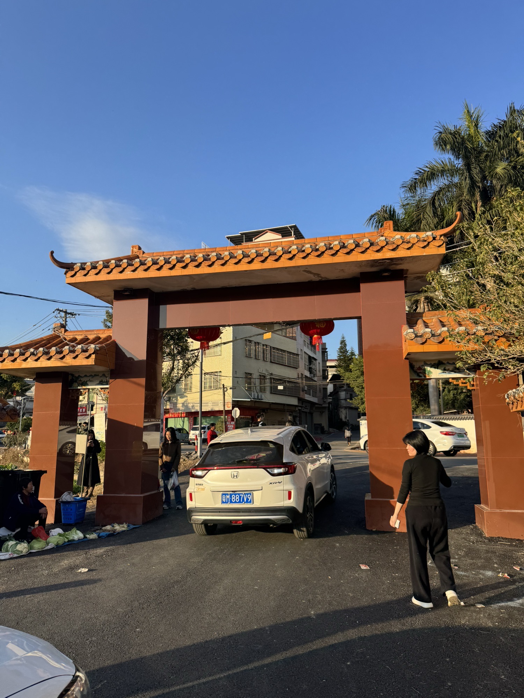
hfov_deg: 56.8
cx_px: 262
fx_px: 484
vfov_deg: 71.6
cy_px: 349
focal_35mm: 24
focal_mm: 6.76
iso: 80
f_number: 1.78
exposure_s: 1/1980
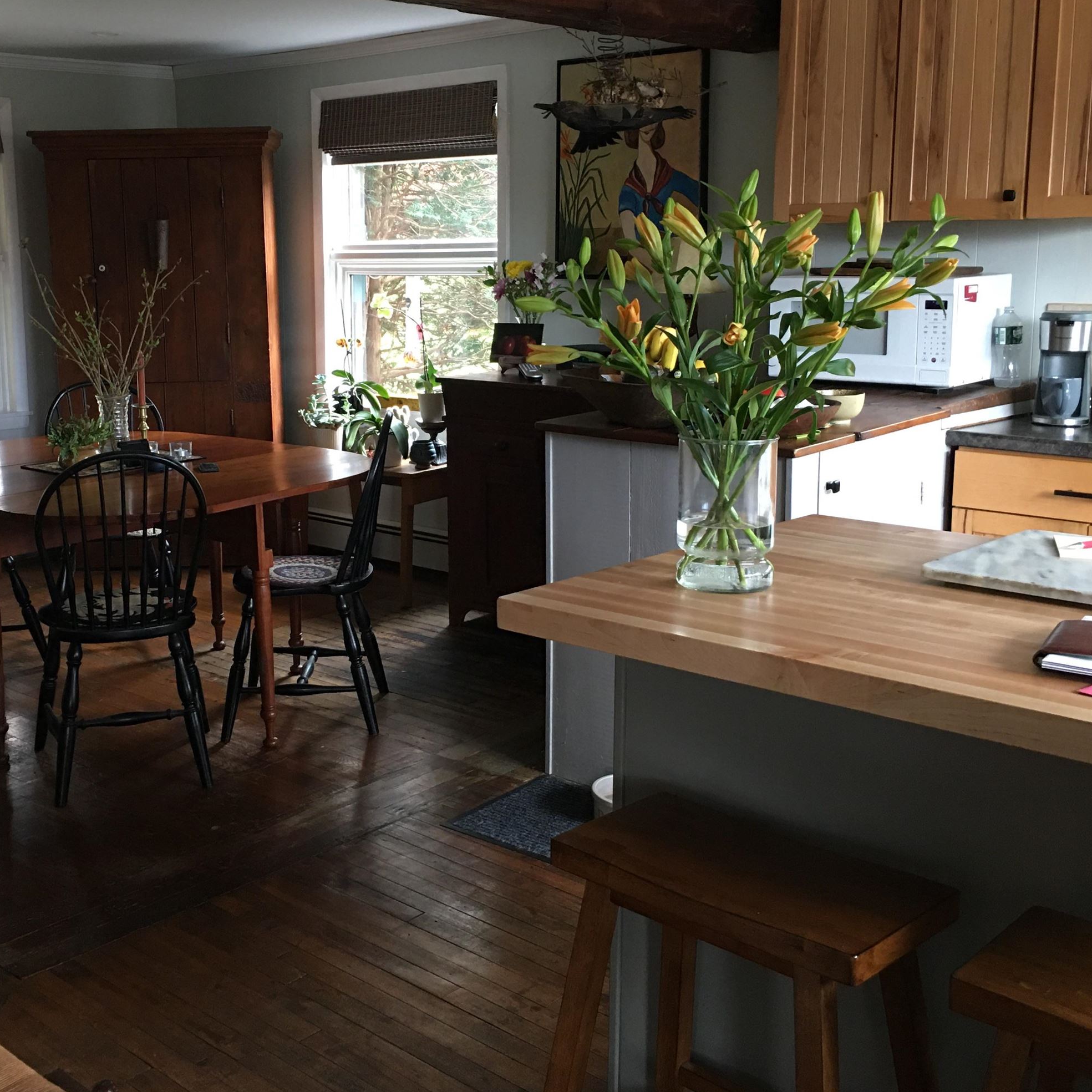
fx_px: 1428
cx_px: 421
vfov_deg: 41.8
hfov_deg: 41.6
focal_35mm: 40
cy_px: 476
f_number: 2.2
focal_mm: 4.15
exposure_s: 1/15
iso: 64
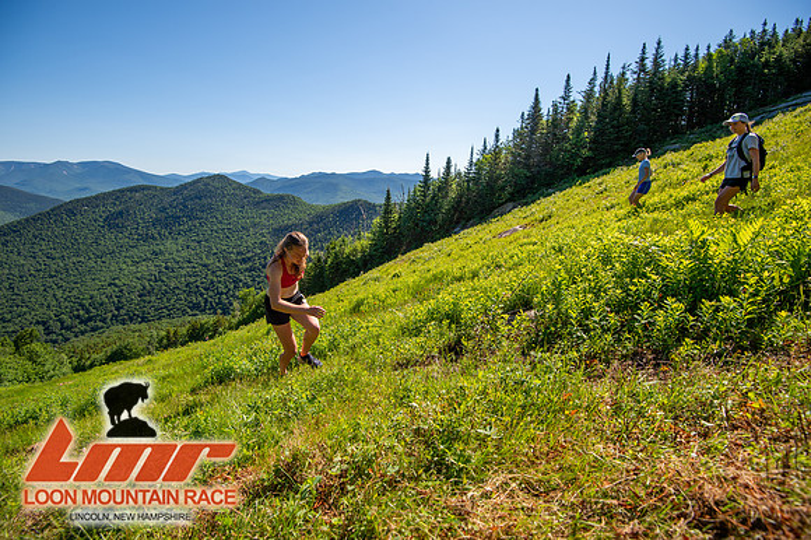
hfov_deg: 96.8
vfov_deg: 73.7
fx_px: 360
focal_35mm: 16
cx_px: 406
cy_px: 270
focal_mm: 16
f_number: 5
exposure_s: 1/500
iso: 100
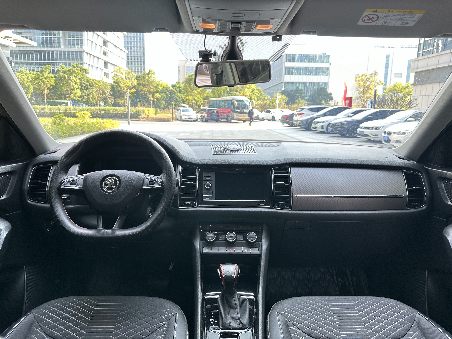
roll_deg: -1.1
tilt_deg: -10.6
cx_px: 226
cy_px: 170
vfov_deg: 56.8
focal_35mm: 24
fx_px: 313
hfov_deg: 71.6
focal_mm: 6.86
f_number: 1.78
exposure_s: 1/121
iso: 100
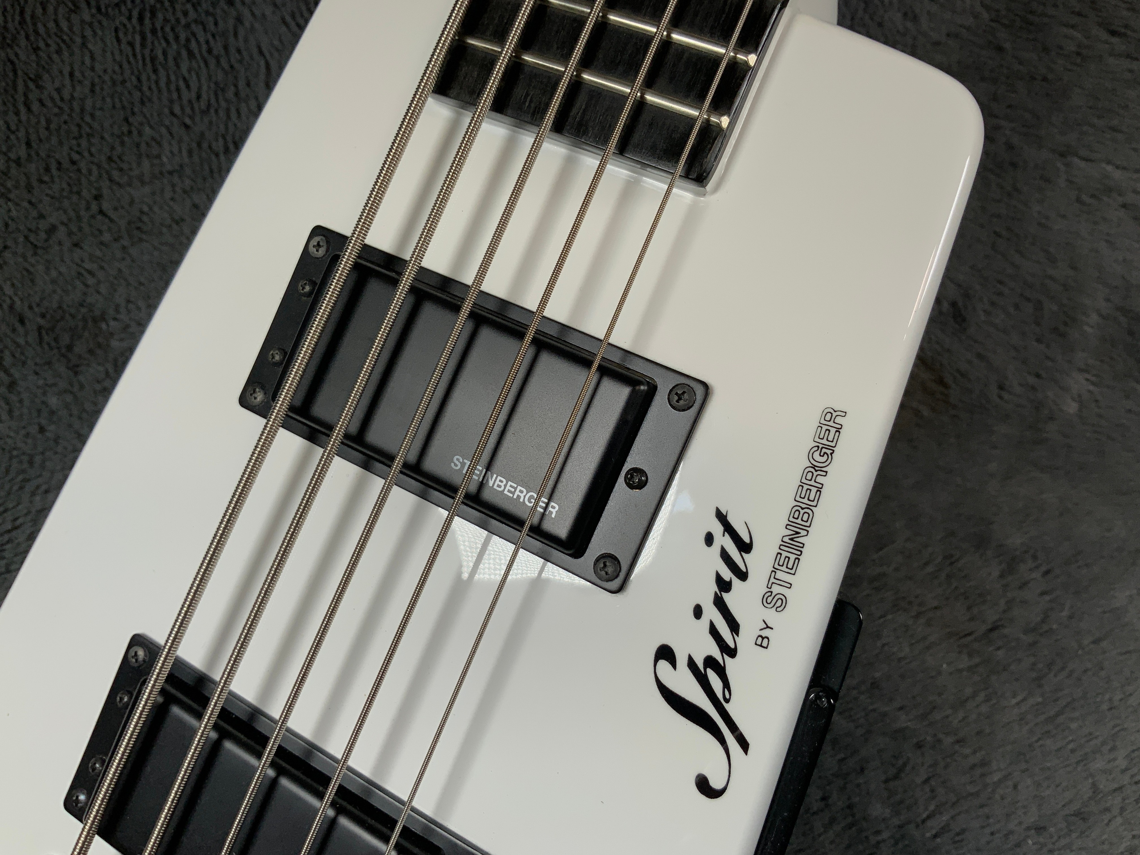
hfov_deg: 61.7
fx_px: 955
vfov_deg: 48.2
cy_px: 428
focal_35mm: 29
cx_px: 570
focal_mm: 3
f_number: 1.8
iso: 20
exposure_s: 1/312
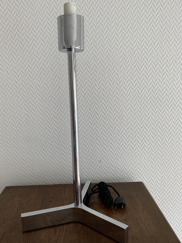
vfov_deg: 58.4
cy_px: 122
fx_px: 217
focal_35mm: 31
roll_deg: +2.2
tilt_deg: -9.8
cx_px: 77
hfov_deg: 45.3
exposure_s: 1/105
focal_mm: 4.25
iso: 100
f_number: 1.8
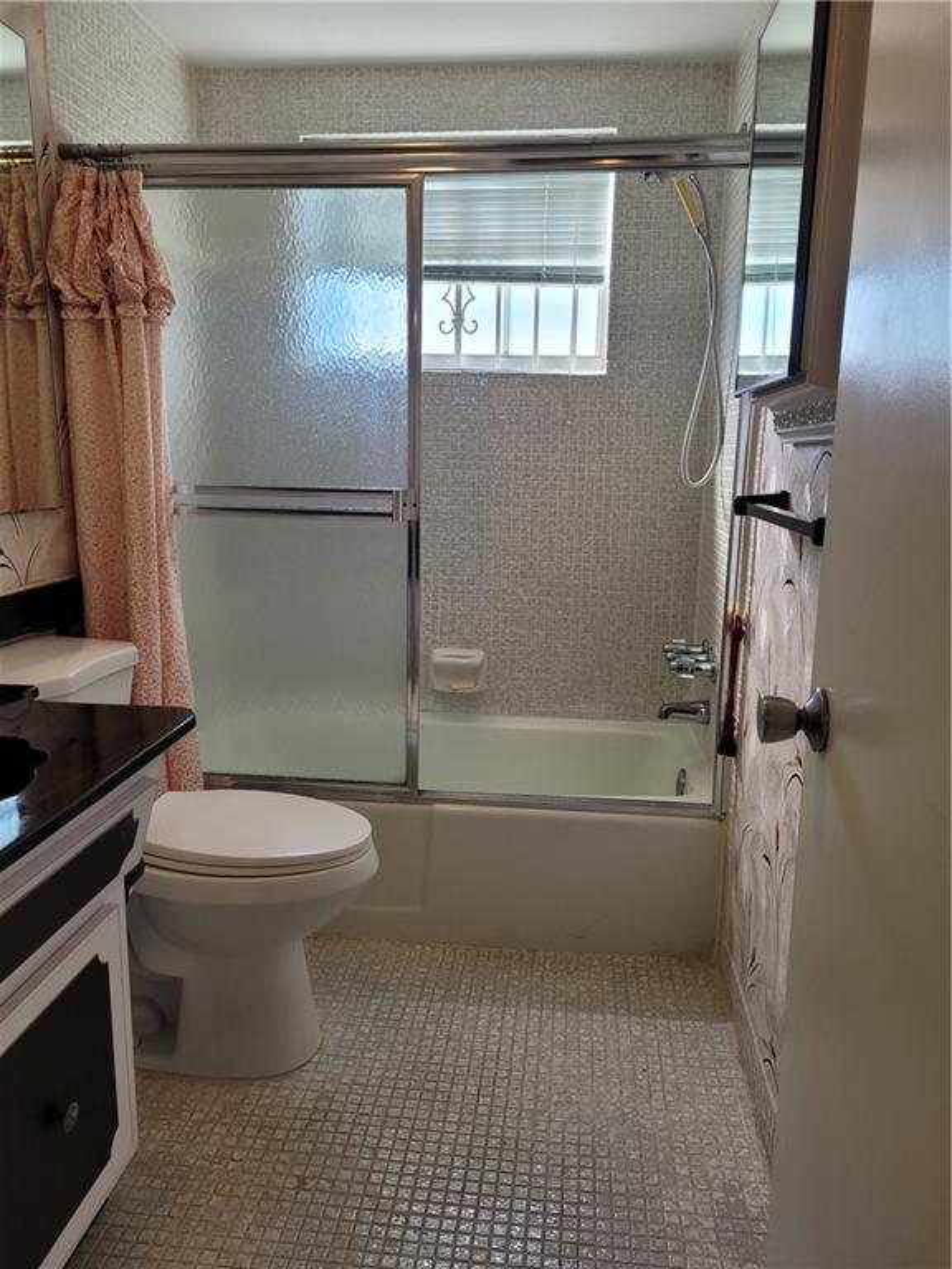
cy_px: 634
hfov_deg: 53.1
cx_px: 476
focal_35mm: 26
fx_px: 953
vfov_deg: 67.3
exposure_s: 1/120
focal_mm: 5.4
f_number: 1.8
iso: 80
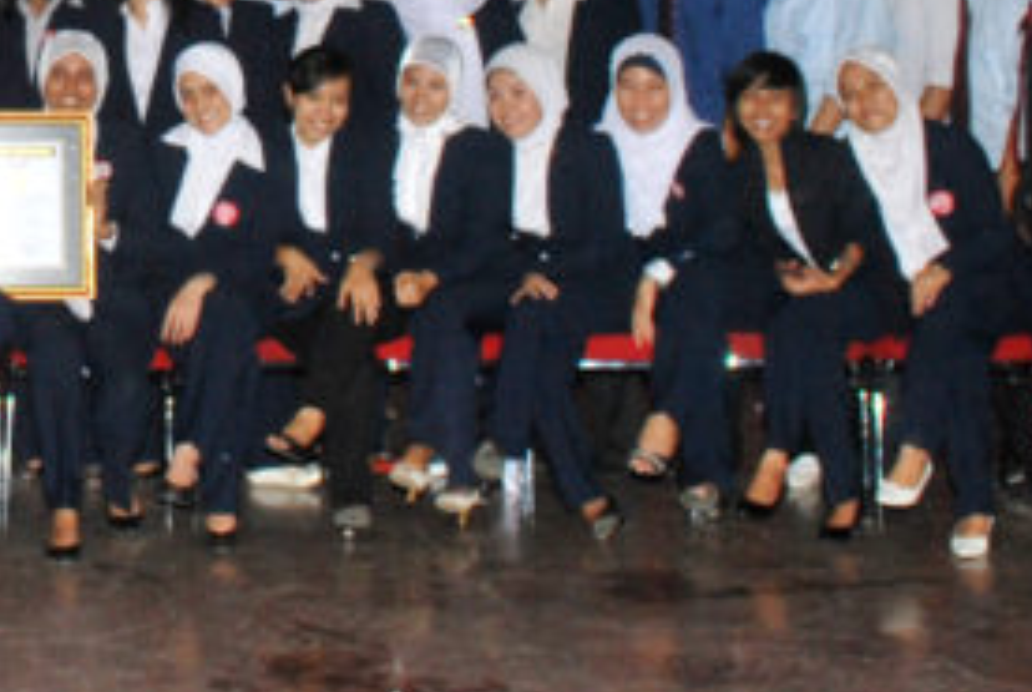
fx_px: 2871
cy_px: -215
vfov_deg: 13.2
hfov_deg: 19.3
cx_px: -183
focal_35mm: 100
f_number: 6.3
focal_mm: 18
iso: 200
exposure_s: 1/125
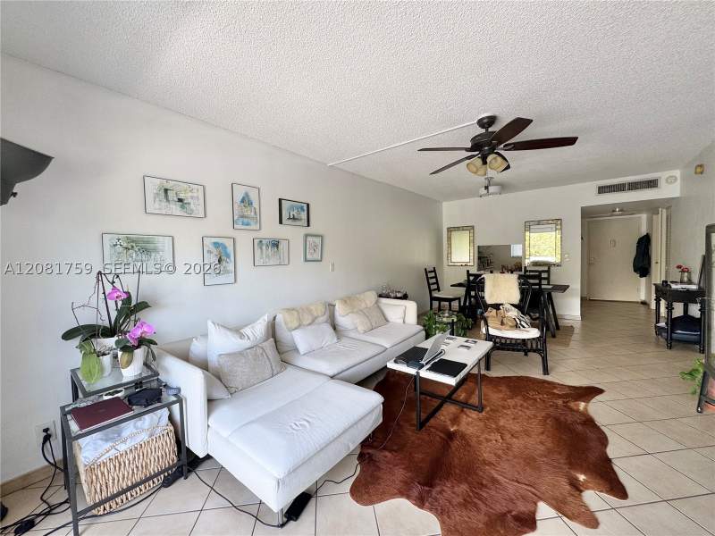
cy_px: 268
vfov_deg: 85.7
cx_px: 358
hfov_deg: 102.1
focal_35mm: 14
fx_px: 289
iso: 80
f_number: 2.2
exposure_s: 1/99
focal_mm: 2.22
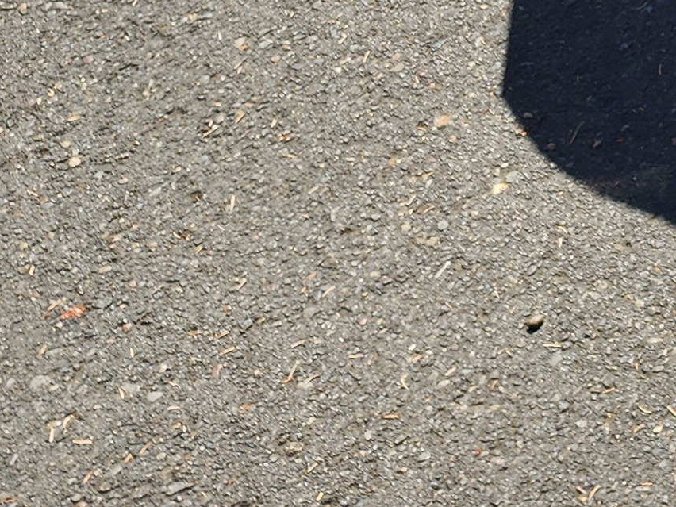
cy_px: -647
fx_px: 2109
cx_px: 1286
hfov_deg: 15.2
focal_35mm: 108
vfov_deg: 11.6
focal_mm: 6.4
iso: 12
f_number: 1.8
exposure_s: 1/457
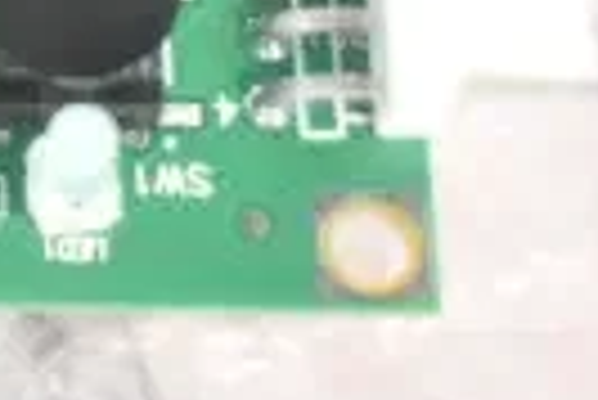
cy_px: -204
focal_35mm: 192
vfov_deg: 7.1
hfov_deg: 9.7
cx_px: -706
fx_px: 3193
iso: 2800
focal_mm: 28
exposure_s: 1/50
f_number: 4.2
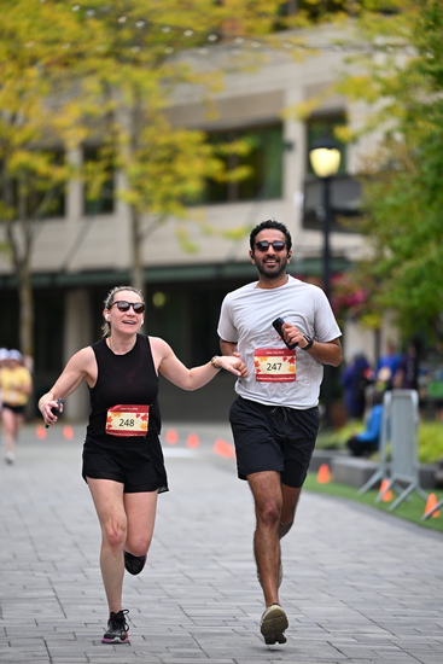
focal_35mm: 200
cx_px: 222
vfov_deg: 10.3
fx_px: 3689
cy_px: 332
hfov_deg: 6.9
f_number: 2.8
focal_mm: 200
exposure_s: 1/2000
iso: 640
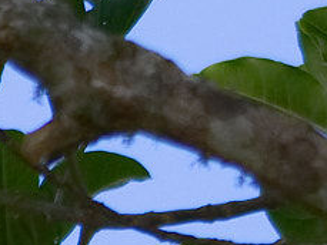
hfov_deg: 0.4
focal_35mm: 5040
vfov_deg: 0.3
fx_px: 47635
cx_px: 87
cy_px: -116
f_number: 6.3
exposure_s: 1/1000
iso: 500
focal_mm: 500
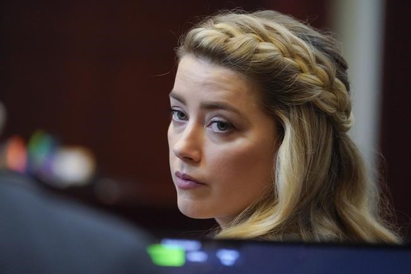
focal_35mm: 400
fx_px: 4565
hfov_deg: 5.2
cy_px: 137
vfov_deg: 3.4
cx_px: 206
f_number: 5.6
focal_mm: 400
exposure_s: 1/250
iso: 12800
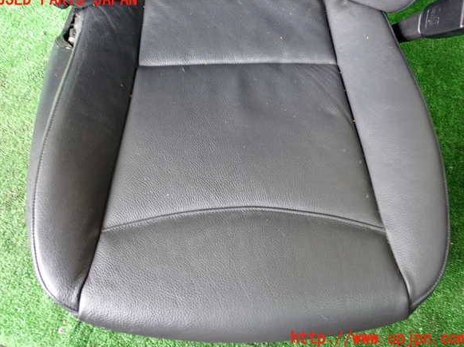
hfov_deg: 58.4
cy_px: 169
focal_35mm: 31
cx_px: 232
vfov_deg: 45.4
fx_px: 415
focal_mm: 5.4
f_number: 2.3
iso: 320
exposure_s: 1/30
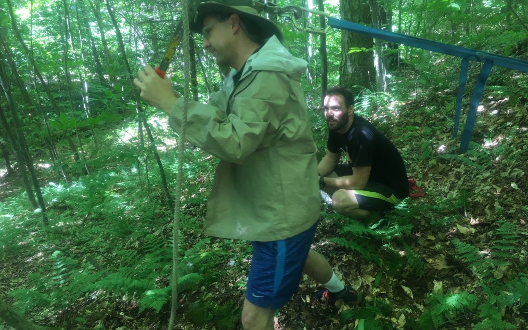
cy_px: 158
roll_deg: +0.2
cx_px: 266
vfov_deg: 40.6
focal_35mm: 31
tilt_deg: -23.0
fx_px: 446
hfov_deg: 61.2
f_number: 2.2
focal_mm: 4.15
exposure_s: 1/30
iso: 50
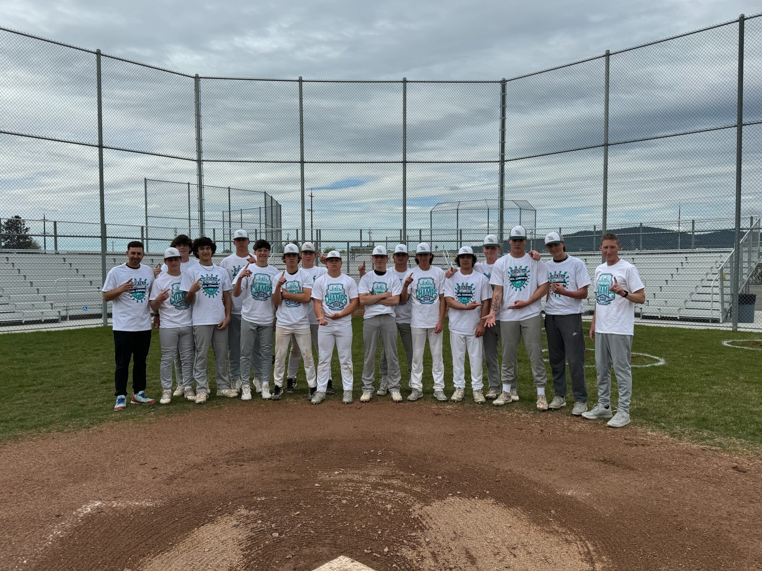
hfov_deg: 67.3
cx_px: 371
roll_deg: -0.2
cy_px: 289
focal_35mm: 26
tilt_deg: -3.1
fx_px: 572
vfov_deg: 53.1
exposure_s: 1/5814
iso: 80
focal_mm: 6.76
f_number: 1.78
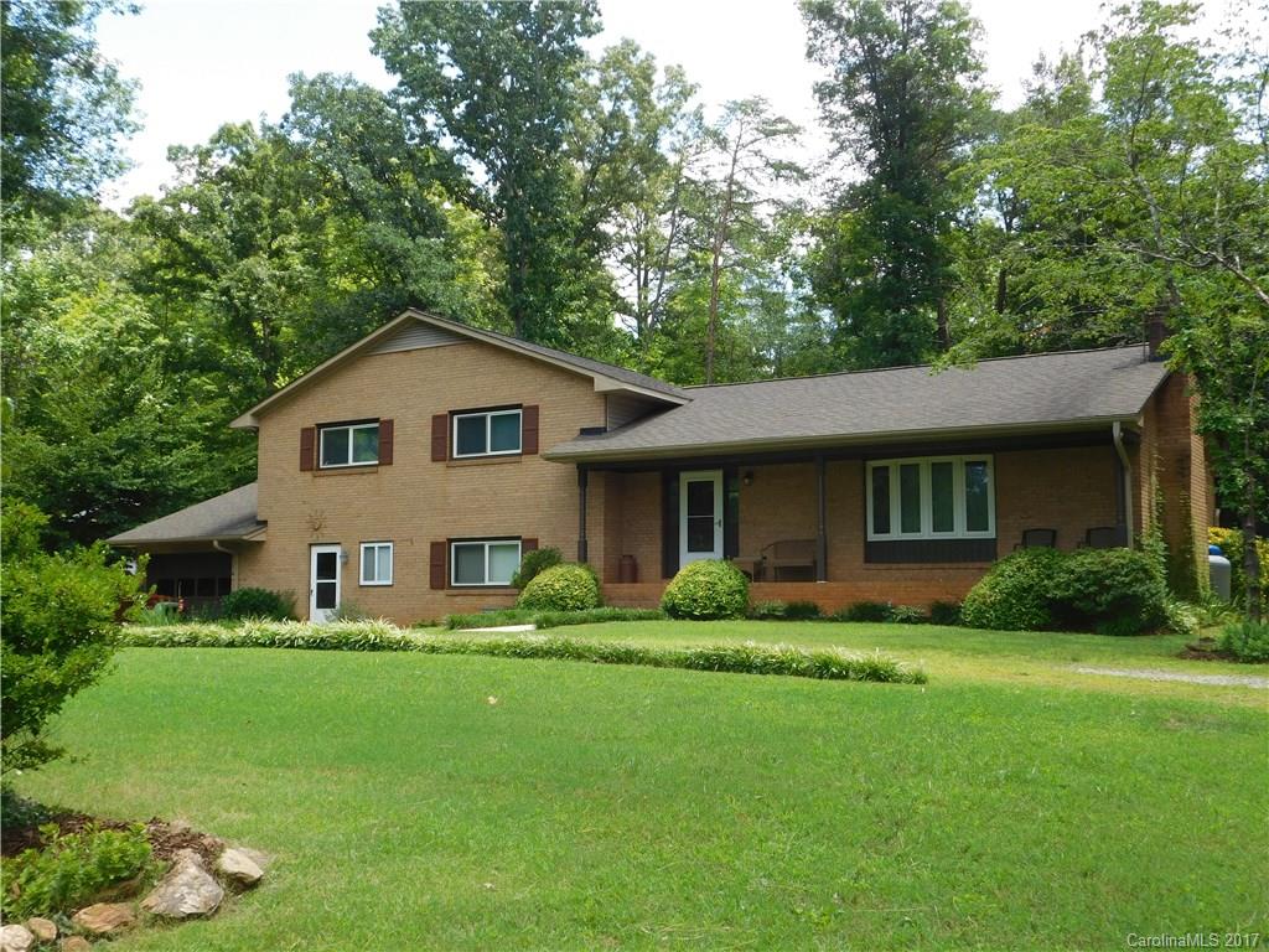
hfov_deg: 51.4
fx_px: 1320
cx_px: 634
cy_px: 476
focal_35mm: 36
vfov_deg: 39.7
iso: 125
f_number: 3.5
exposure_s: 1/320
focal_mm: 6.3
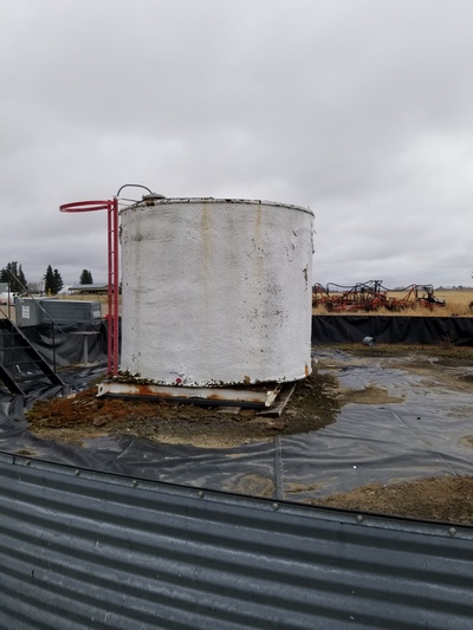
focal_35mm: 26
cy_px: 315
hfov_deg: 53.1
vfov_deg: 67.3
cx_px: 236
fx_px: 474
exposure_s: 1/1836
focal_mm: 4.25
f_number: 1.7
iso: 50
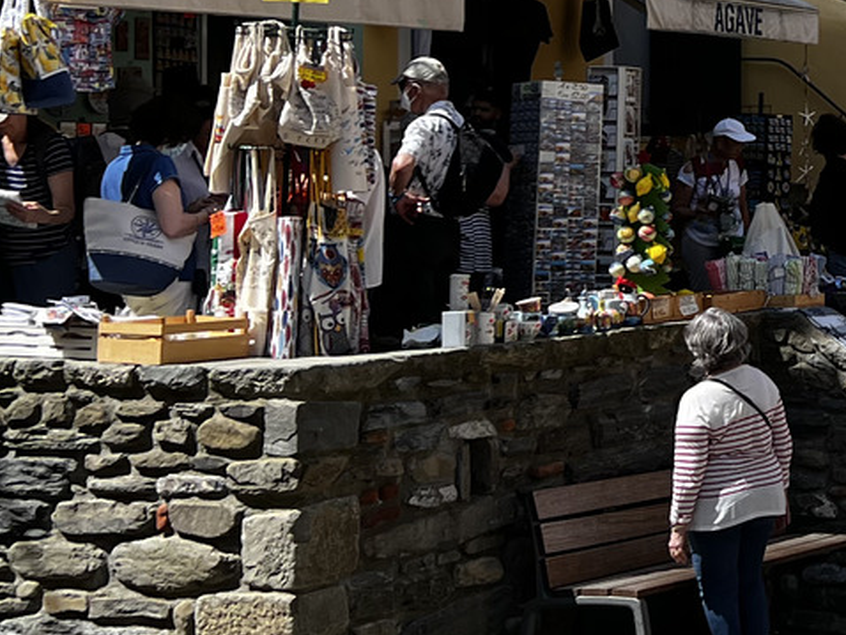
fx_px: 2127
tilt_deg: +4.0
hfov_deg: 19.5
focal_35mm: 87
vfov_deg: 16.7
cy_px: 30
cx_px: 1274
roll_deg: +1.3
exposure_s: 1/3460
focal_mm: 5.7
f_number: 1.5
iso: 50
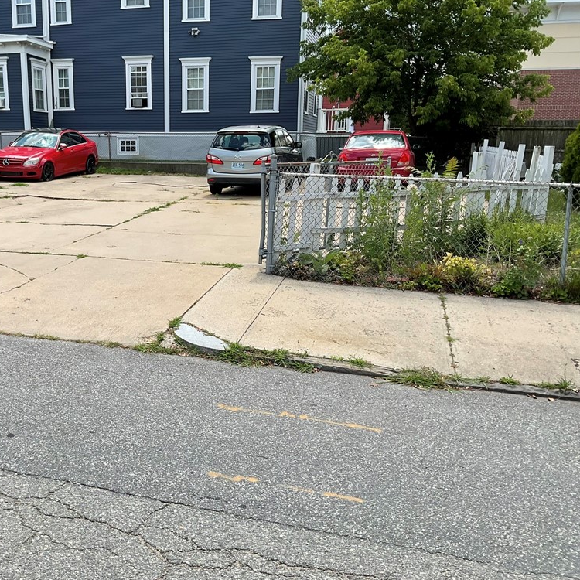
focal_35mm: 35
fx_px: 663
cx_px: 188
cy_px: 286
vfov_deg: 47.2
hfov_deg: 46.4
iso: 16
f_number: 1.8
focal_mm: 3
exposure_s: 1/1168
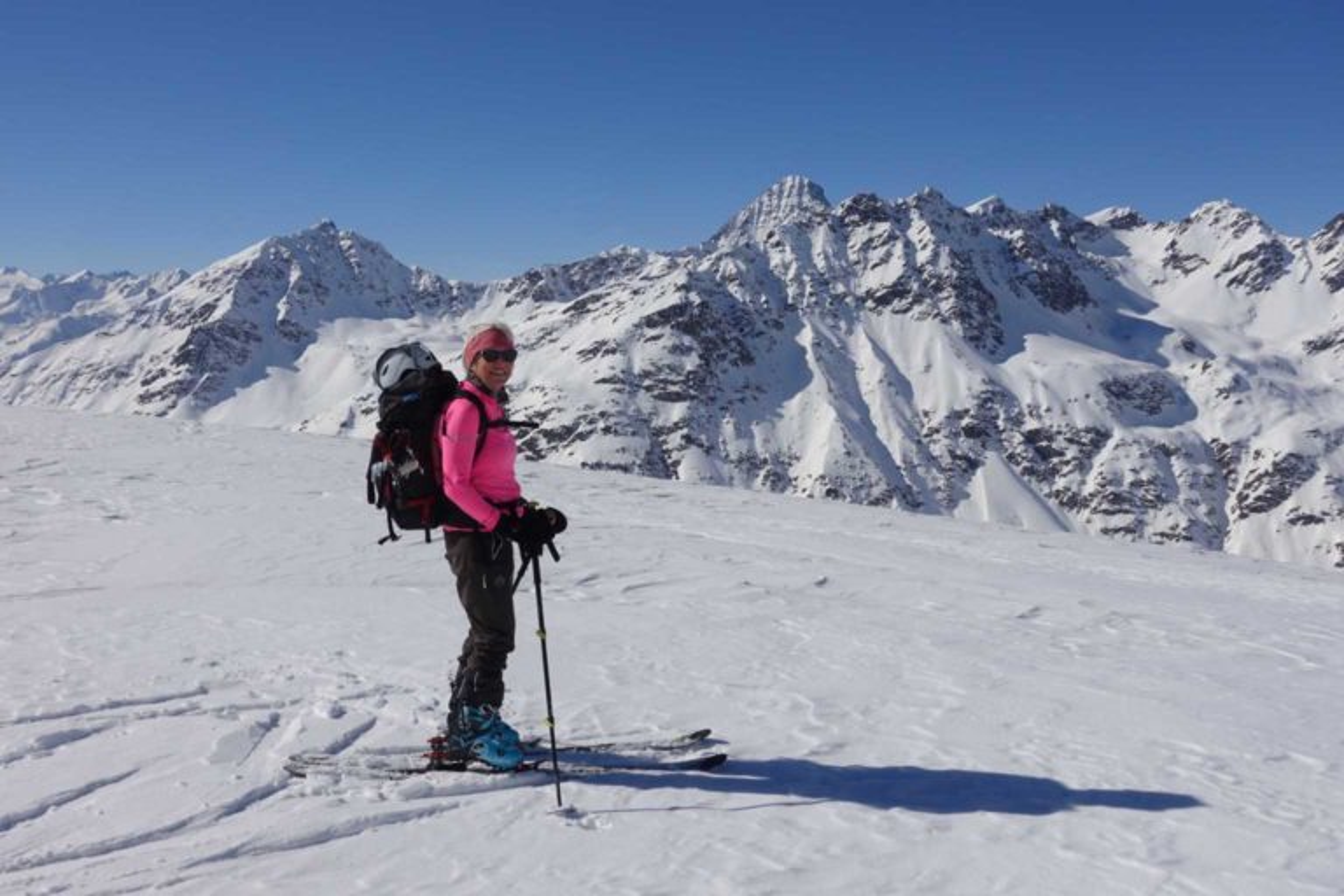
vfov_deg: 38.9
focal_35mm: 34
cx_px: 672
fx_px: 1269
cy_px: 448
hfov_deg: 55.8
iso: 125
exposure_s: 1/250
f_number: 5.6
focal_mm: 12.35
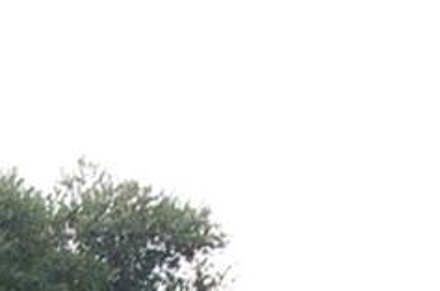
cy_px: 966
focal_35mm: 384
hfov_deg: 5.4
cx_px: 206
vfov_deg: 3.5
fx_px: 4684
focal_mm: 38
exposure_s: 1/60
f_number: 8
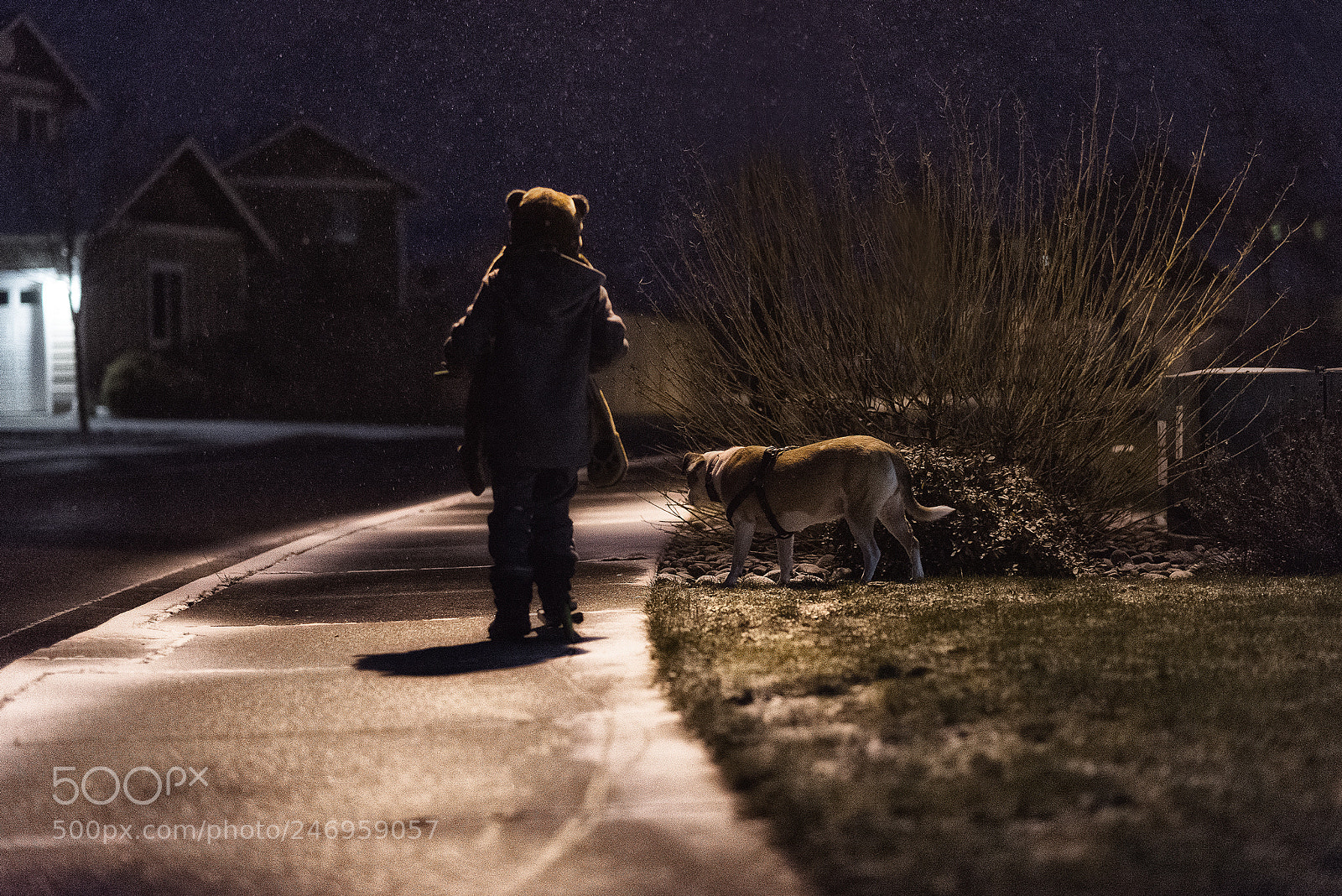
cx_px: 671
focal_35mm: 85
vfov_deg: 16.1
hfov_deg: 23.9
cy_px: 448
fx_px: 3170
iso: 10159
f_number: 2
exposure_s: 1/160
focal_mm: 85
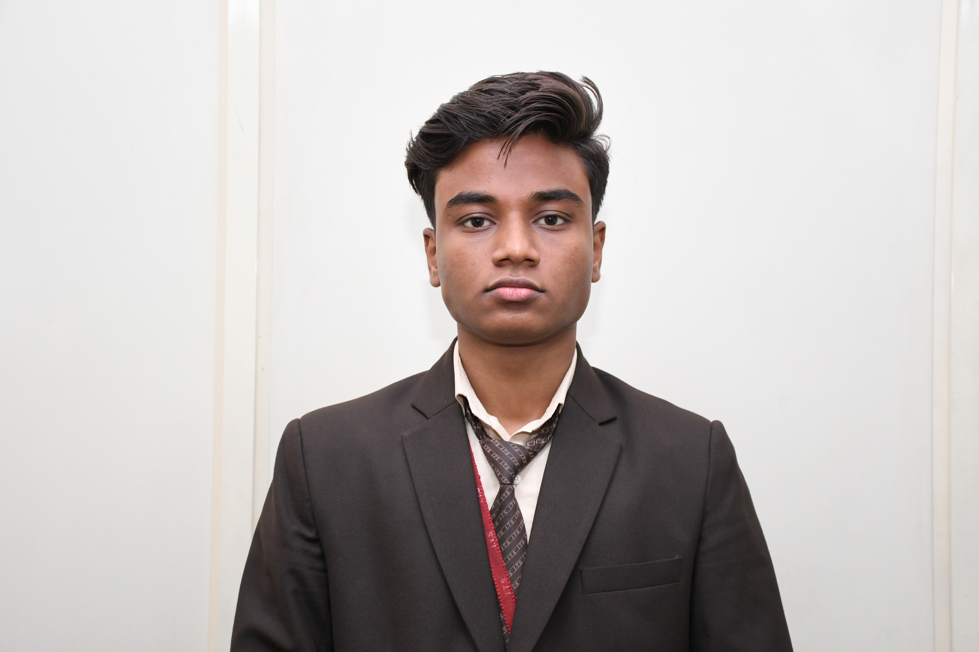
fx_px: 1550
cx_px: 490
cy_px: 326
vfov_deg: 23.8
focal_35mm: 57
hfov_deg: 35.1
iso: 1000
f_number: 4.5
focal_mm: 38
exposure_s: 1/125
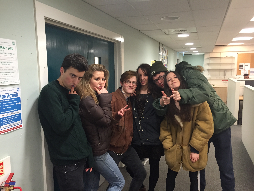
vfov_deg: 48.2
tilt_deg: -7.6
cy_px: 96
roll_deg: +1.0
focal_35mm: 29
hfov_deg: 61.7
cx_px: 127
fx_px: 213
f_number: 2.2
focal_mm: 4.15
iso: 200
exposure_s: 1/30
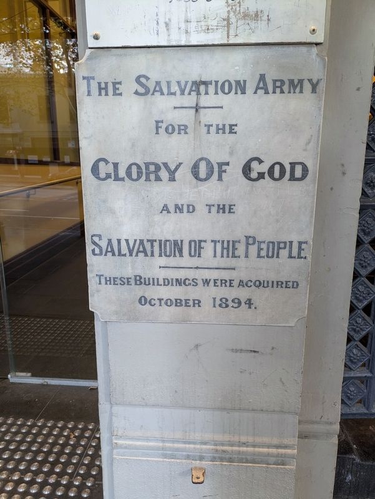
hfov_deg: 54.9
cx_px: 188
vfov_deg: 69.4
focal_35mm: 25
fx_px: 361
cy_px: 250
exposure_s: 1/33.3
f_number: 1.89
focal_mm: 5.43
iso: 182
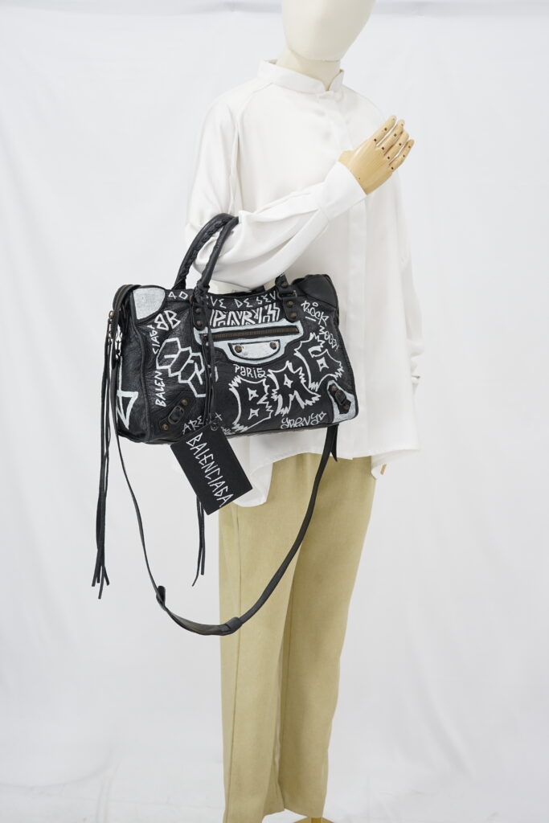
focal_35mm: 50
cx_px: 274
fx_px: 1143
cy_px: 412
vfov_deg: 39.6
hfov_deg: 27.0
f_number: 6.3
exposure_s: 1/10
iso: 640
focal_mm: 50
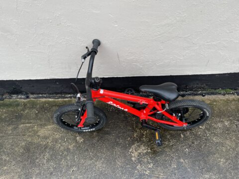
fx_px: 180
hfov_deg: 67.3
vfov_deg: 53.1
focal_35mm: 26
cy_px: 90
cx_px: 120
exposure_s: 1/121
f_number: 1.6
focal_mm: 4.2
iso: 80
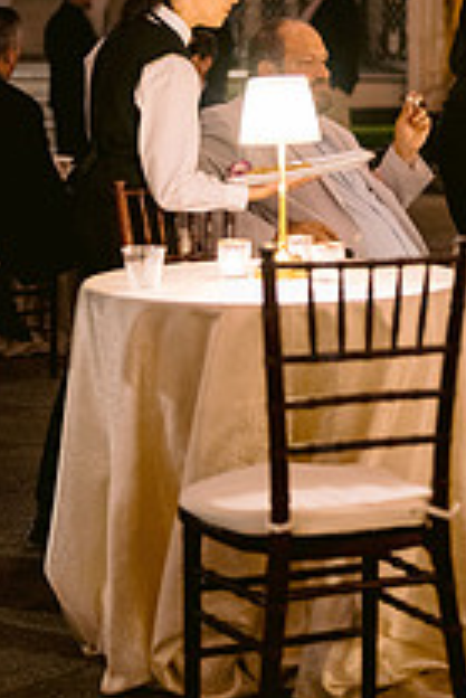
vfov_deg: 18.8
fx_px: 2093
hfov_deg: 12.5
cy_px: 158
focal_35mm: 108
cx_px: 466
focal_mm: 50
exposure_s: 1/60
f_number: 1.8
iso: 2000
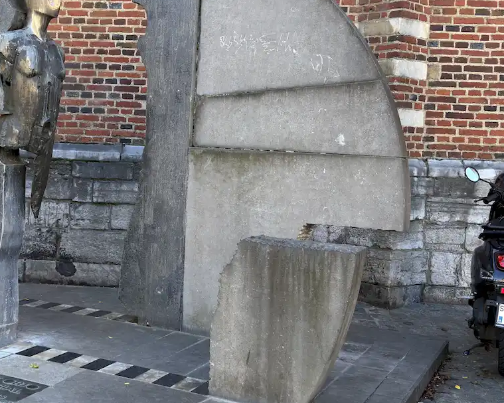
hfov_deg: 34.0
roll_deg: -2.8
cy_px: 141
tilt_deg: -1.7
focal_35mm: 54
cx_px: 124
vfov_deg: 28.0
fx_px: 805
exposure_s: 1/240
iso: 64
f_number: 1.78
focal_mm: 6.76
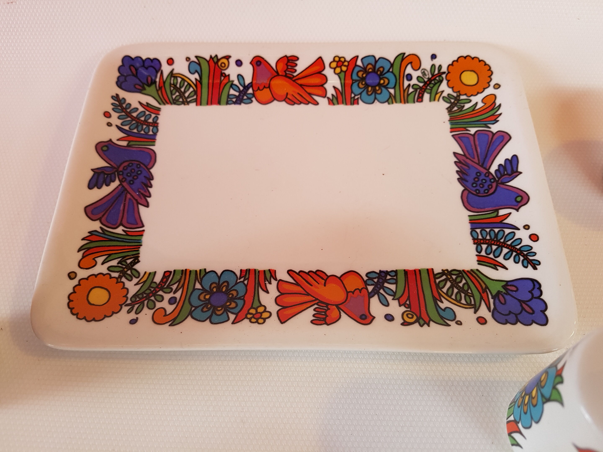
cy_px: 226
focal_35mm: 26
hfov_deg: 67.3
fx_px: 453
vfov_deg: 53.1
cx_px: 302
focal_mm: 4.2
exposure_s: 1/50
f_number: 1.7
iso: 100
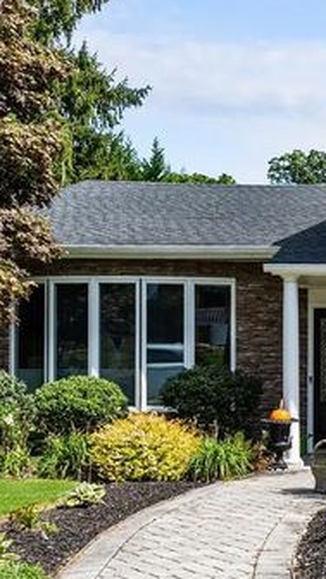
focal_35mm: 67
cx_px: 485
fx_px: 1030
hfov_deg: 16.4
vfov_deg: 31.4
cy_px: 346
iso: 64
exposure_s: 1/160
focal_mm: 21
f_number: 8
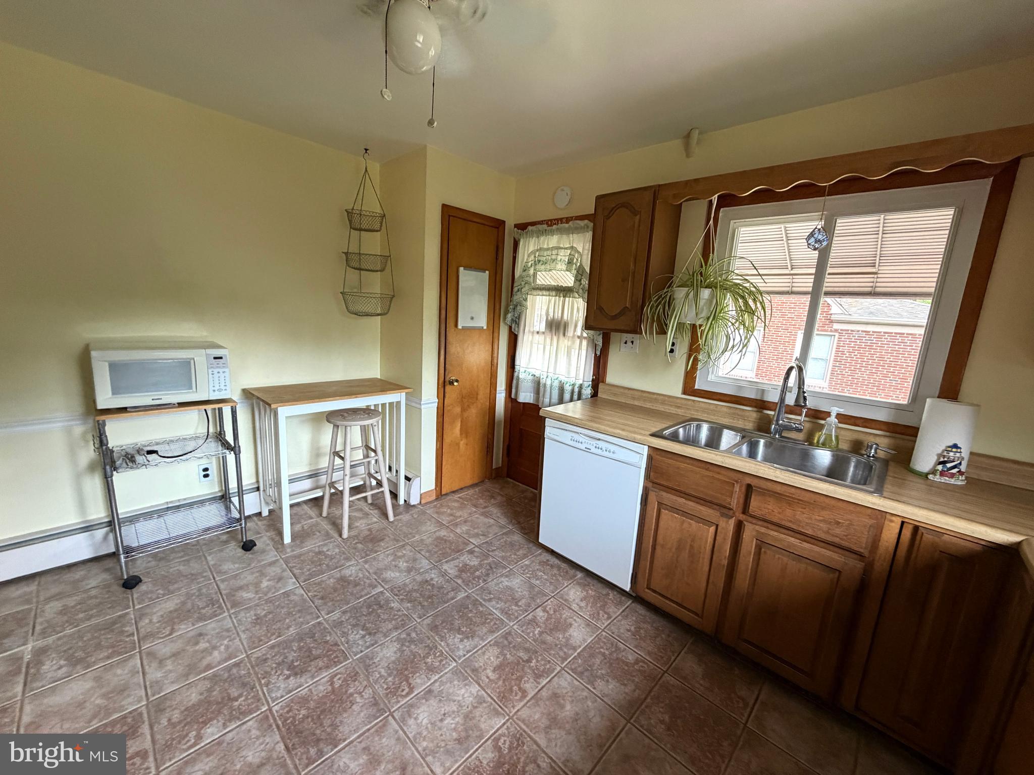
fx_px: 418
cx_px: 517
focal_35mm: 14
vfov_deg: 85.7
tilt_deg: -10.6
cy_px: 388
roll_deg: -2.7
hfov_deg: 102.1
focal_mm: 2.22
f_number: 2.2
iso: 320
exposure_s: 1/71
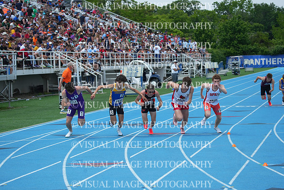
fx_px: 1026
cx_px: 142
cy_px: 95
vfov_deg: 10.6
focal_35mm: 130
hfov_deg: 15.8
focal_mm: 130
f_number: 5.6
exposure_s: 1/1600
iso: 400
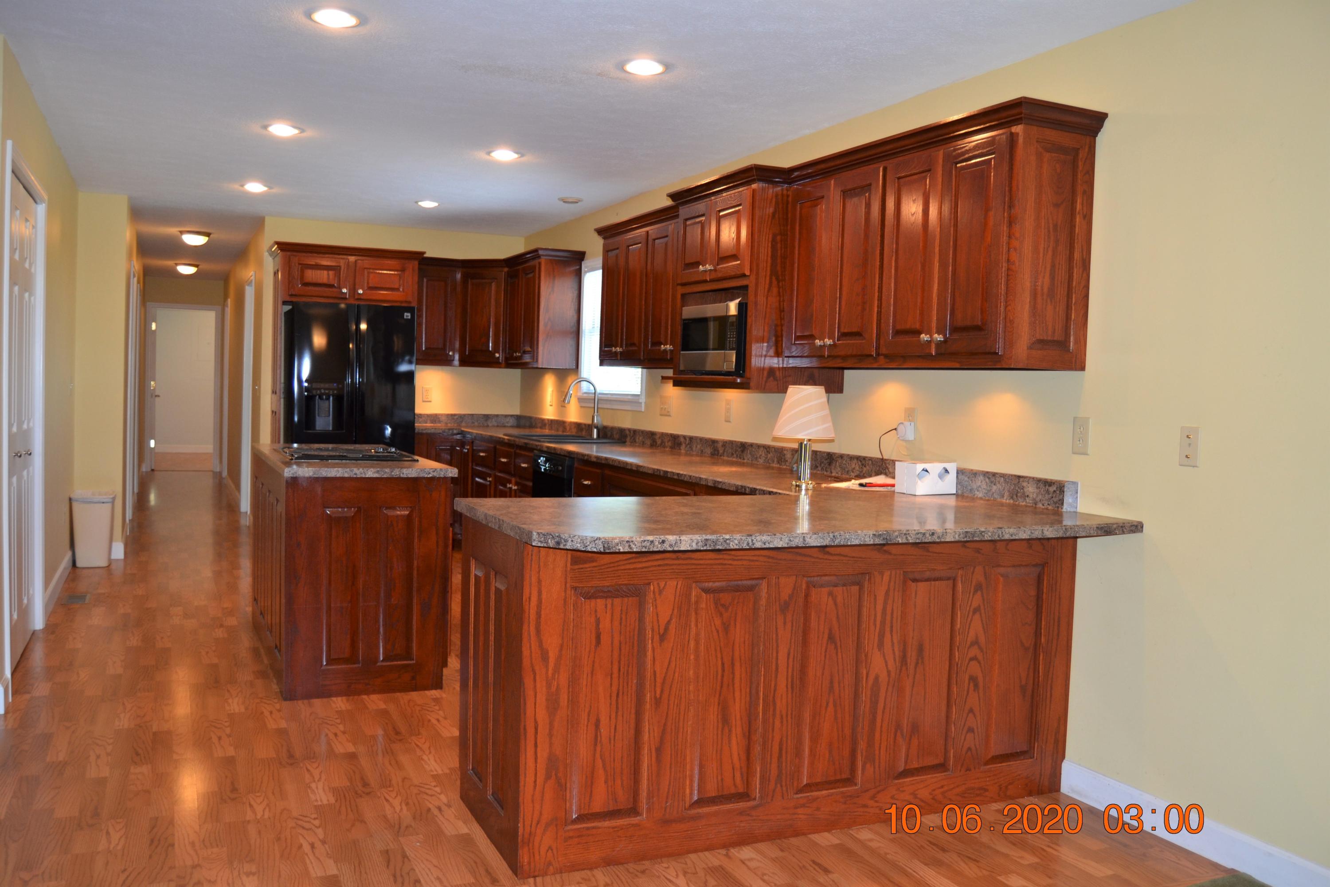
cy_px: 444
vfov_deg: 45.7
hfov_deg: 64.6
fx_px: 1053
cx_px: 665
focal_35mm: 28
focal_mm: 19
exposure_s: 1/60
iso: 400
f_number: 3.5
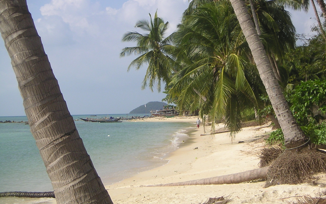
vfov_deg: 17.9
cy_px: 93
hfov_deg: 28.2
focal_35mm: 73
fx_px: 649
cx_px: 177
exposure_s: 1/180
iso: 64
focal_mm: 8.2
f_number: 8
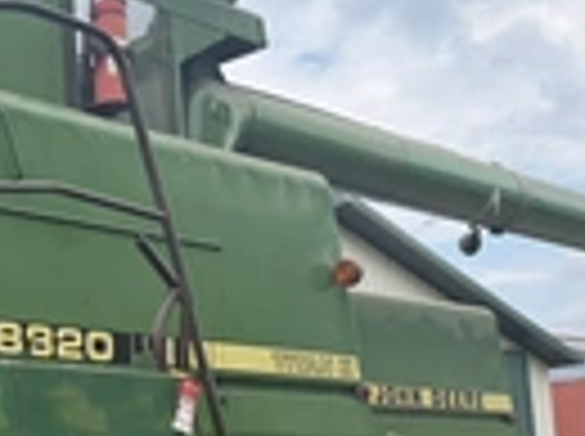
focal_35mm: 74
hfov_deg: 25.7
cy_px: 351
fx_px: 1248
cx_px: 81
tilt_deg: +8.8
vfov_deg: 19.6
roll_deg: -4.4
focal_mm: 6.76
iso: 100
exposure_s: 1/2110
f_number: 1.78
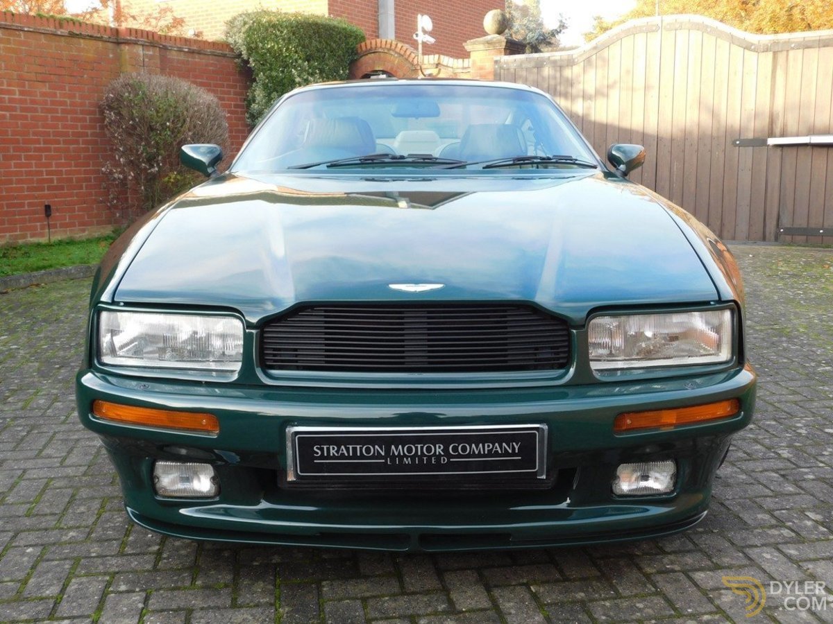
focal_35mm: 36
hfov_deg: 51.4
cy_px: 312
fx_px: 866
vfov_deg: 39.7
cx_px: 416
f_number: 3.5
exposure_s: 1/60
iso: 125
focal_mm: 6.3
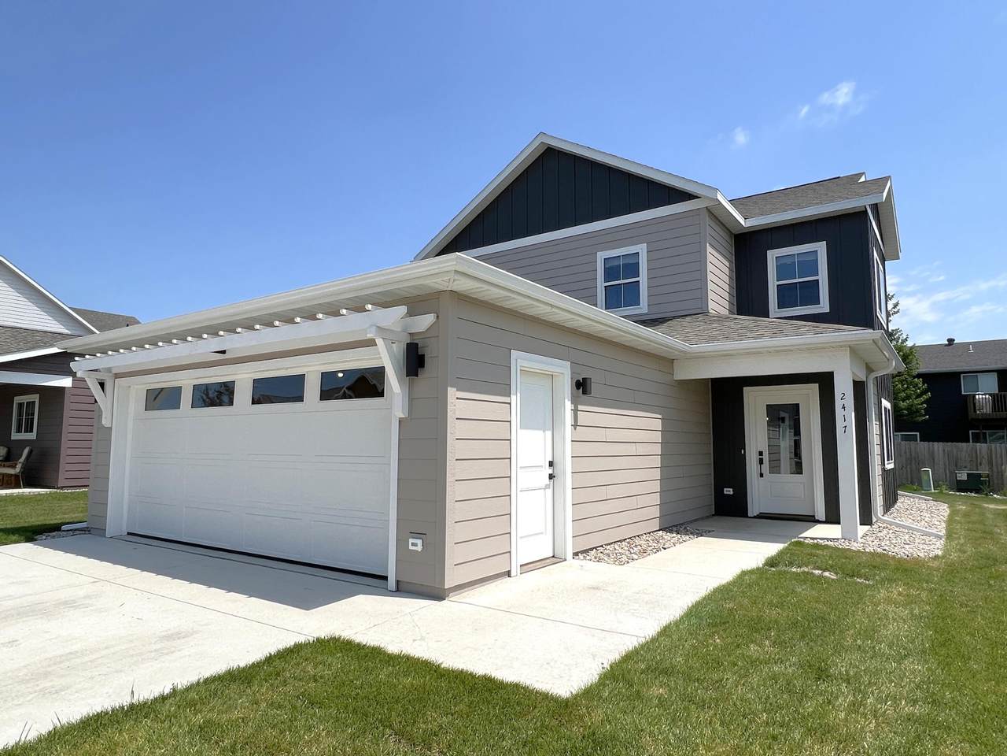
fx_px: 611
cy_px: 378
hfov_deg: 79.0
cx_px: 504
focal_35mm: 21
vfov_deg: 63.4
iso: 32
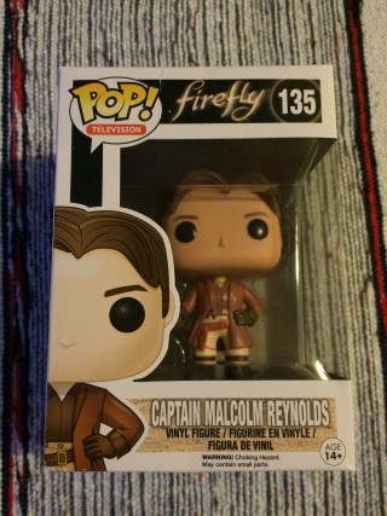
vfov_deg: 61.7
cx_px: 194
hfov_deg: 48.2
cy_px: 258
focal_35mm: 29
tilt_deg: -81.8
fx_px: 433
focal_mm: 4.15
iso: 320
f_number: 2.2
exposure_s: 1/17
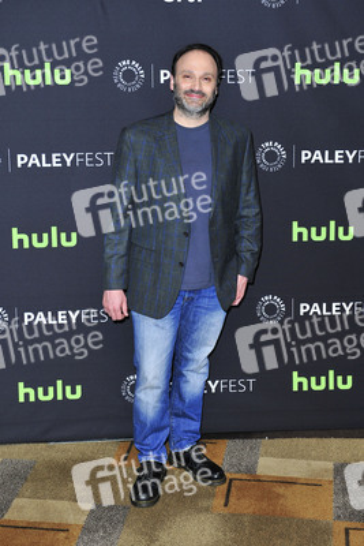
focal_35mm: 52
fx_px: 788
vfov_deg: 38.2
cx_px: 182
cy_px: 273
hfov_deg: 26.0
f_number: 4.5
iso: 500
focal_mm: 52
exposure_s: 1/320
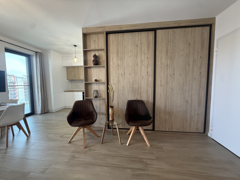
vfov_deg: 85.7
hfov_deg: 102.1
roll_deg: -0.4
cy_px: 90
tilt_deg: -4.8
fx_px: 97
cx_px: 120
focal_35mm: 14
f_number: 2.2
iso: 320
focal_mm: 2.22
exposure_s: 1/100
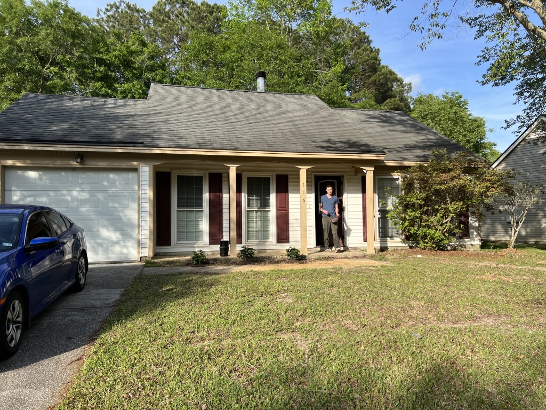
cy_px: 205
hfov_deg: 67.3
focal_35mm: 26
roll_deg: +1.4
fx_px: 410
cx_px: 273
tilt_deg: +1.7
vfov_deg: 53.1
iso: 50
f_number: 1.5
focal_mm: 5.7
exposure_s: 1/1779
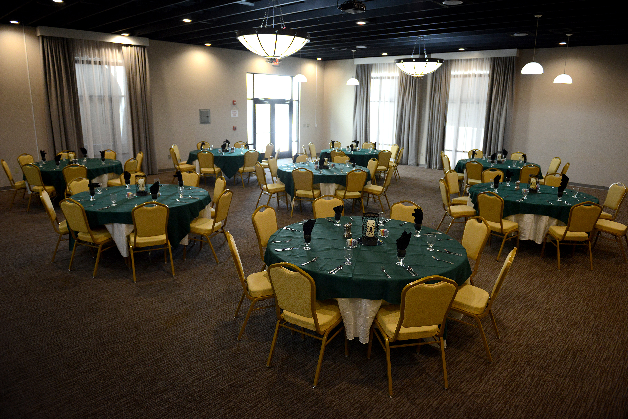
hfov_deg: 73.7
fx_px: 419
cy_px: 210
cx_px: 314
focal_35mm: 24
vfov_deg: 53.2
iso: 1600
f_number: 2.8
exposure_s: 1/125
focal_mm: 24
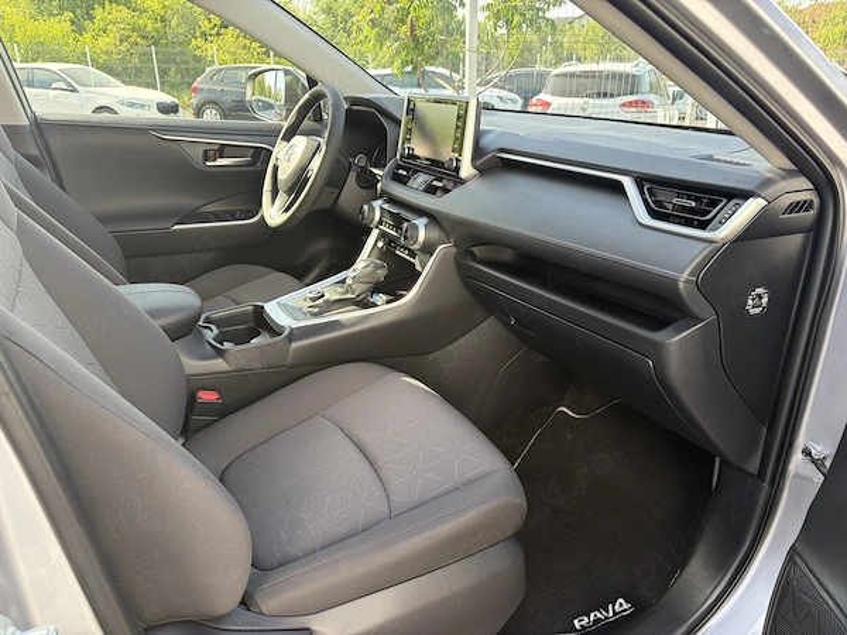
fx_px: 636
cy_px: 318
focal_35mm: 26
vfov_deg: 53.1
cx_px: 424
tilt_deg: -20.9
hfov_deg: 67.3
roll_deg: +1.1
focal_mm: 5.96
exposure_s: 1/173
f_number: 1.6
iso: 50
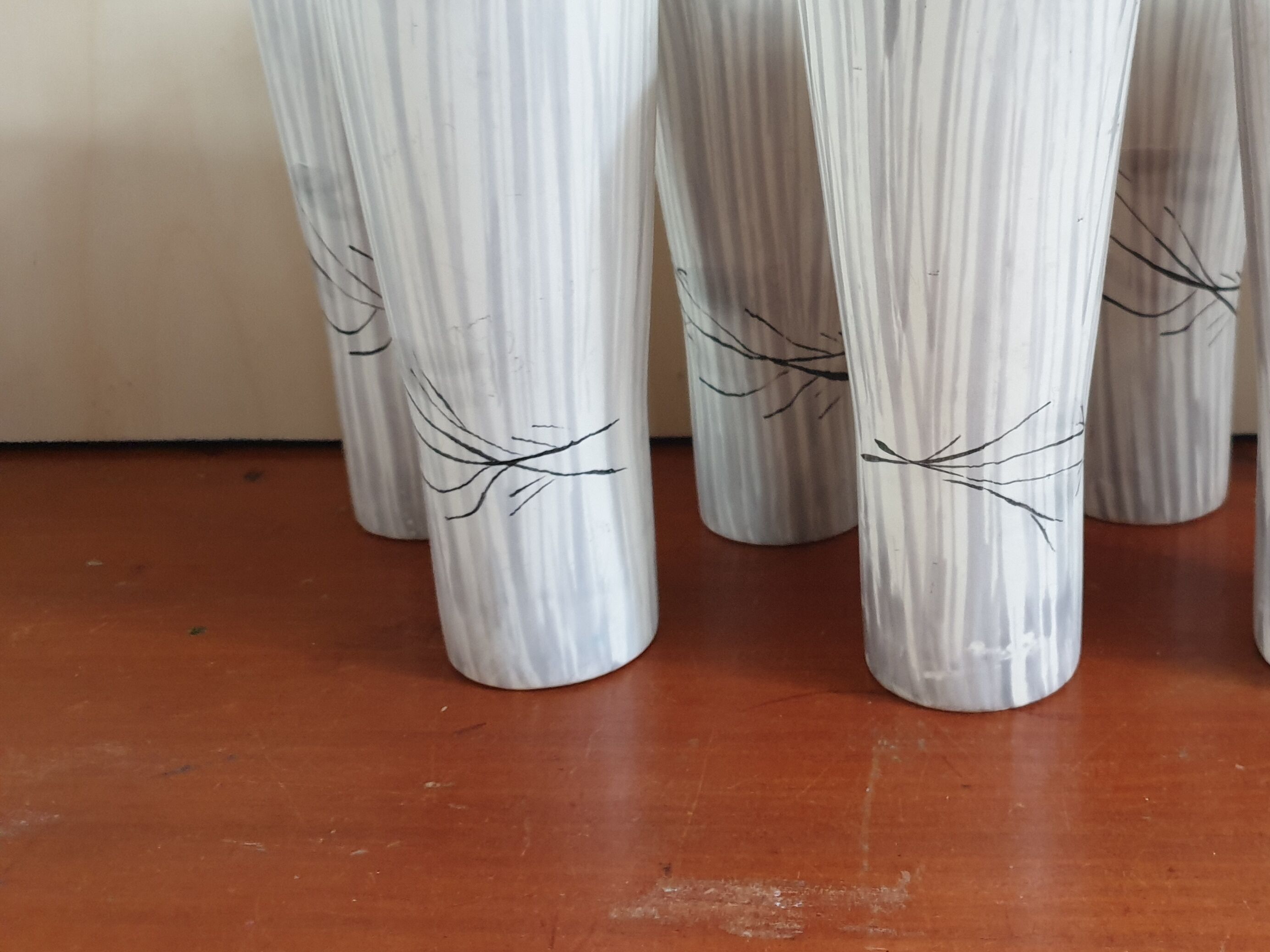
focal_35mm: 38
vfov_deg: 37.2
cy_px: 290
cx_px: 927
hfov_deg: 47.4
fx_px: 1394
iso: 250
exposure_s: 1/18
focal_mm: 4.3
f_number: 1.5
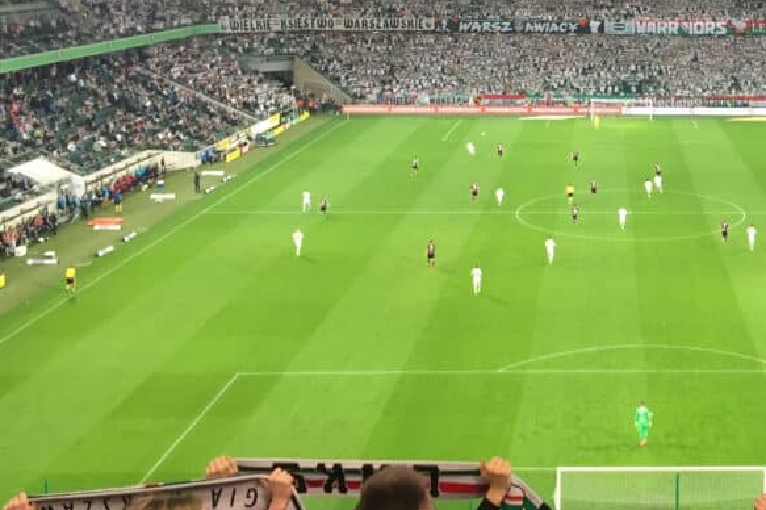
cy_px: 120
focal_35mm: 53
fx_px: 1127
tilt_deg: -8.8
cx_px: 637
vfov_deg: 25.2
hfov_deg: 36.0
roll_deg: -0.4
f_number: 2.2
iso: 50
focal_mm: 4.15
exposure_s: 1/33
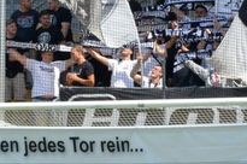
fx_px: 2863
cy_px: 8
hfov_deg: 4.9
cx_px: 283
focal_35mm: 418
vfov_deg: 3.3
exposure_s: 1/2500
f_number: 10
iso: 2000
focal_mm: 100
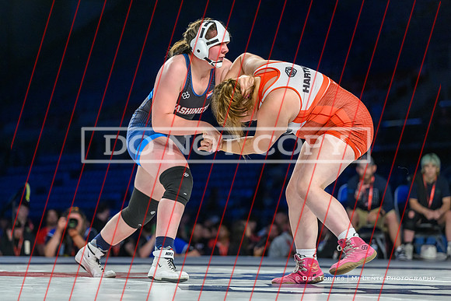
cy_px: 146
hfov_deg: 15.3
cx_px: 211
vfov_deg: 10.2
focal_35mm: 134
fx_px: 1682
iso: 2000
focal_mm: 115
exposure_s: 1/800
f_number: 2.8
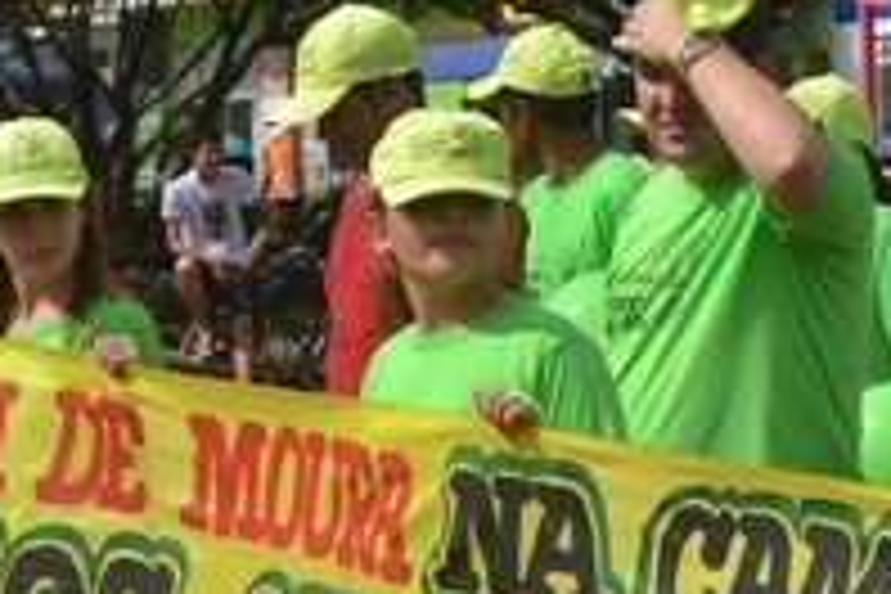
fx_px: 4380
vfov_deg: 7.8
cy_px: 310
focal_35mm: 177
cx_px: 544
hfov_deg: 11.6
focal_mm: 52
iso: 100
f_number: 9
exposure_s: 1/320
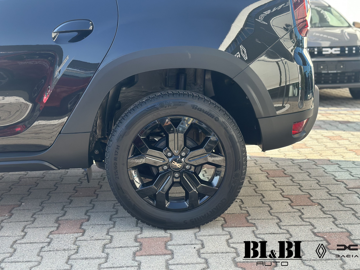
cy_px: 134
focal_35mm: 49
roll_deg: +0.8
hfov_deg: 38.9
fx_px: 510
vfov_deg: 29.7
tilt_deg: -10.3
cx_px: 183
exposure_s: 1/880
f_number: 1.78
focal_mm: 6.86
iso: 80
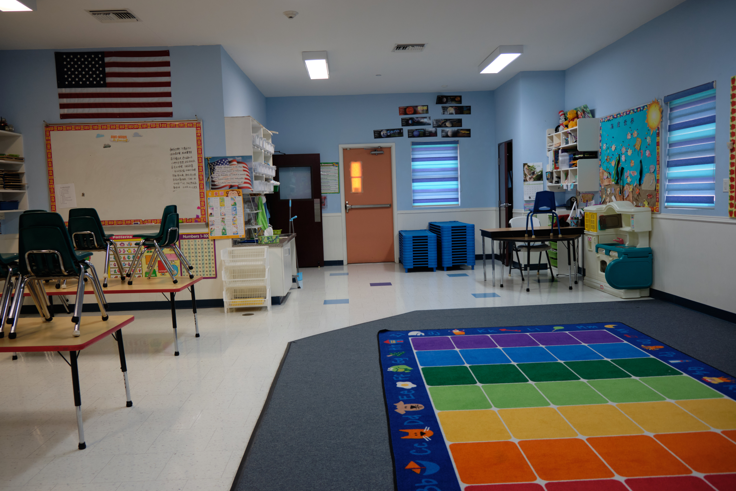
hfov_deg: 67.4
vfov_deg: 47.9
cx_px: 368
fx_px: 552
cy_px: 246
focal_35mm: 27
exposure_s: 1/70
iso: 500
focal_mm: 18
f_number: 2.8
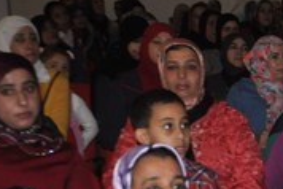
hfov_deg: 15.4
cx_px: 446
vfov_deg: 10.8
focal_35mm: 121
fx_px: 951
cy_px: 306
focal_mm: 21
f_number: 3.8
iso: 800
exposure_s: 1/60
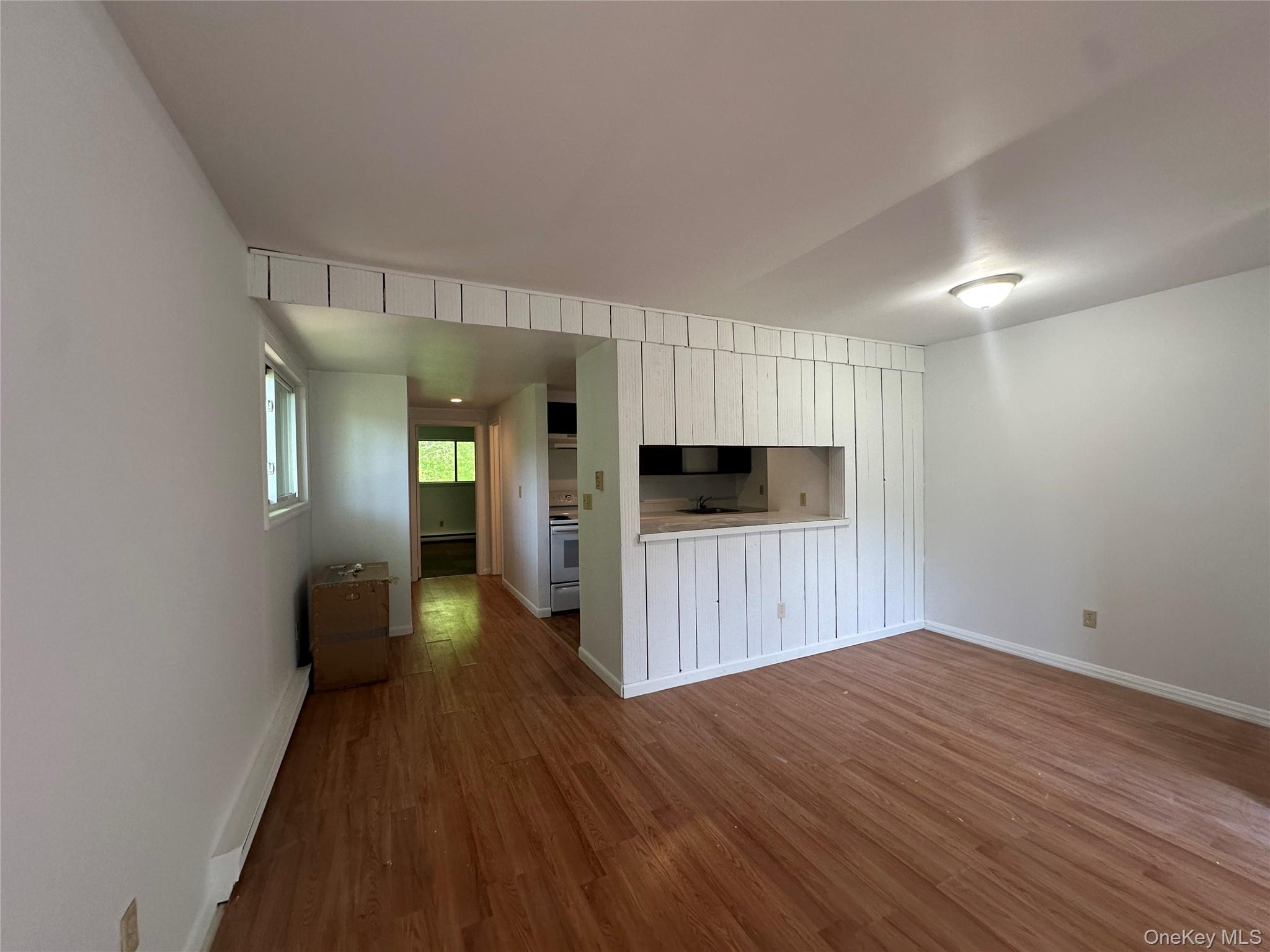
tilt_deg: +1.1
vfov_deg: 85.7
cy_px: 476
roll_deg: +1.1
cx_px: 635
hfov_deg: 102.1
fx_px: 514
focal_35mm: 14
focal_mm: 2.22
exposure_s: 1/120
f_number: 2.2
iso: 160
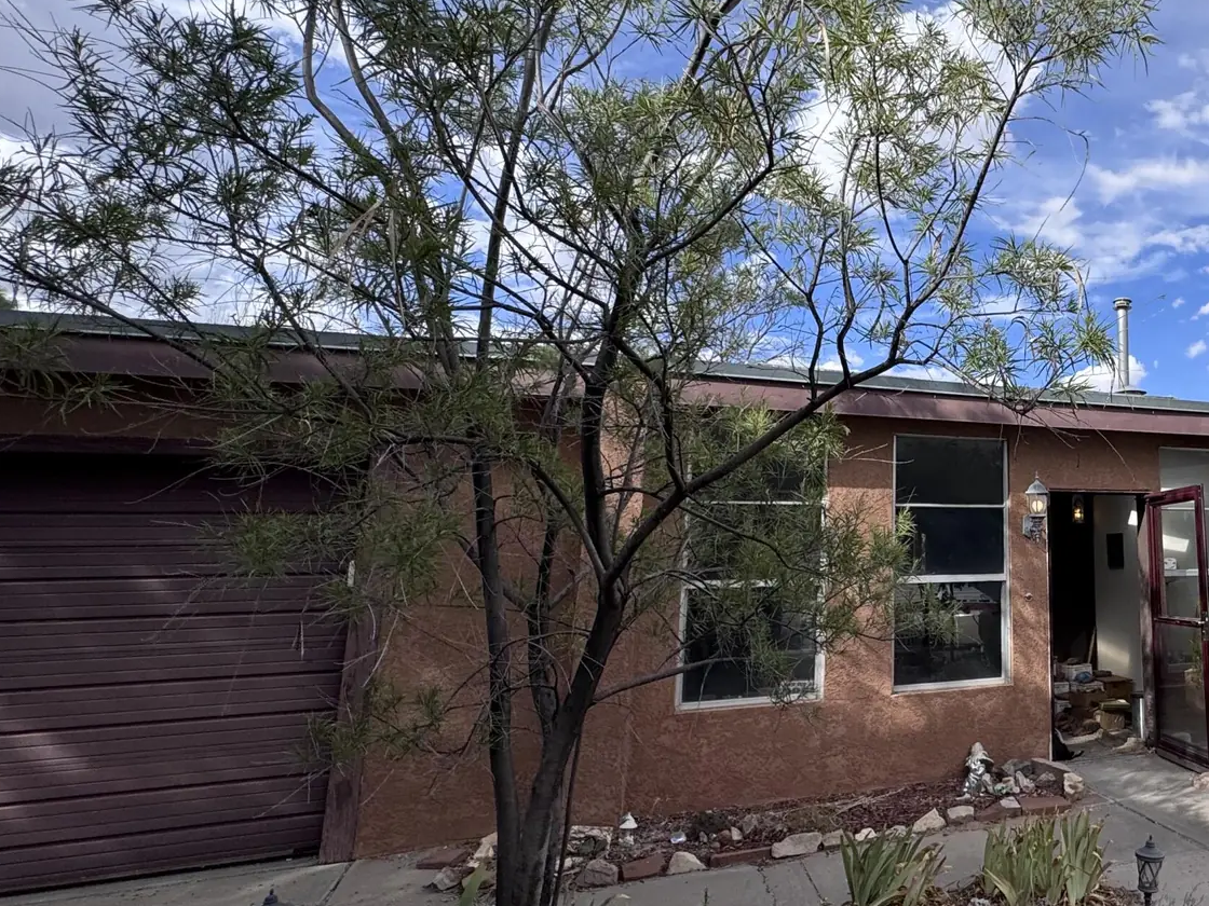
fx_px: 873
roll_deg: +1.2
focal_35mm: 25
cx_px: 1046
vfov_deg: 54.7
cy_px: 399
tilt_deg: +11.9
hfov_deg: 60.7
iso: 40
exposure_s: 1/1789
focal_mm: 2.22
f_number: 2.2
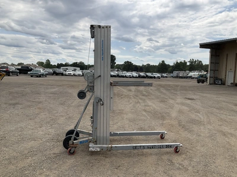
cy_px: 88
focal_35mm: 29
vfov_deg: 48.2
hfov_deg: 61.7
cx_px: 118
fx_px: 199
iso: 25
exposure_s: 1/3125
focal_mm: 3
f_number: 1.8
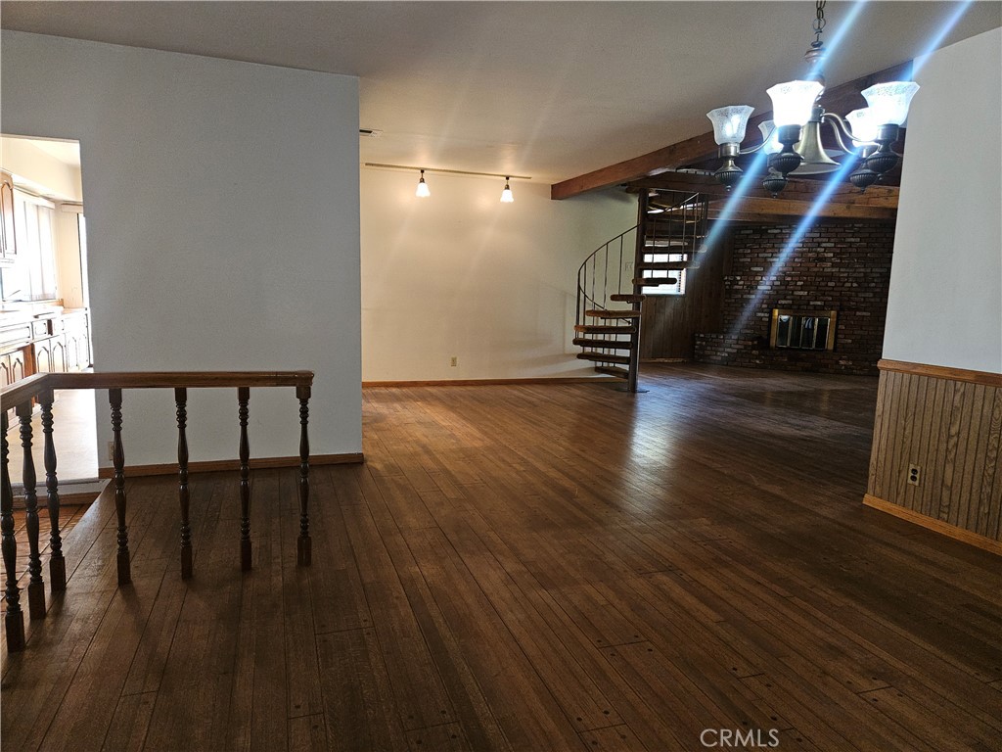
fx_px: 666
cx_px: 501
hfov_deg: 73.9
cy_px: 376
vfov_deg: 58.9
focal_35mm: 23
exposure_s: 1/24
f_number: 1.8
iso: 100
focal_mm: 5.4
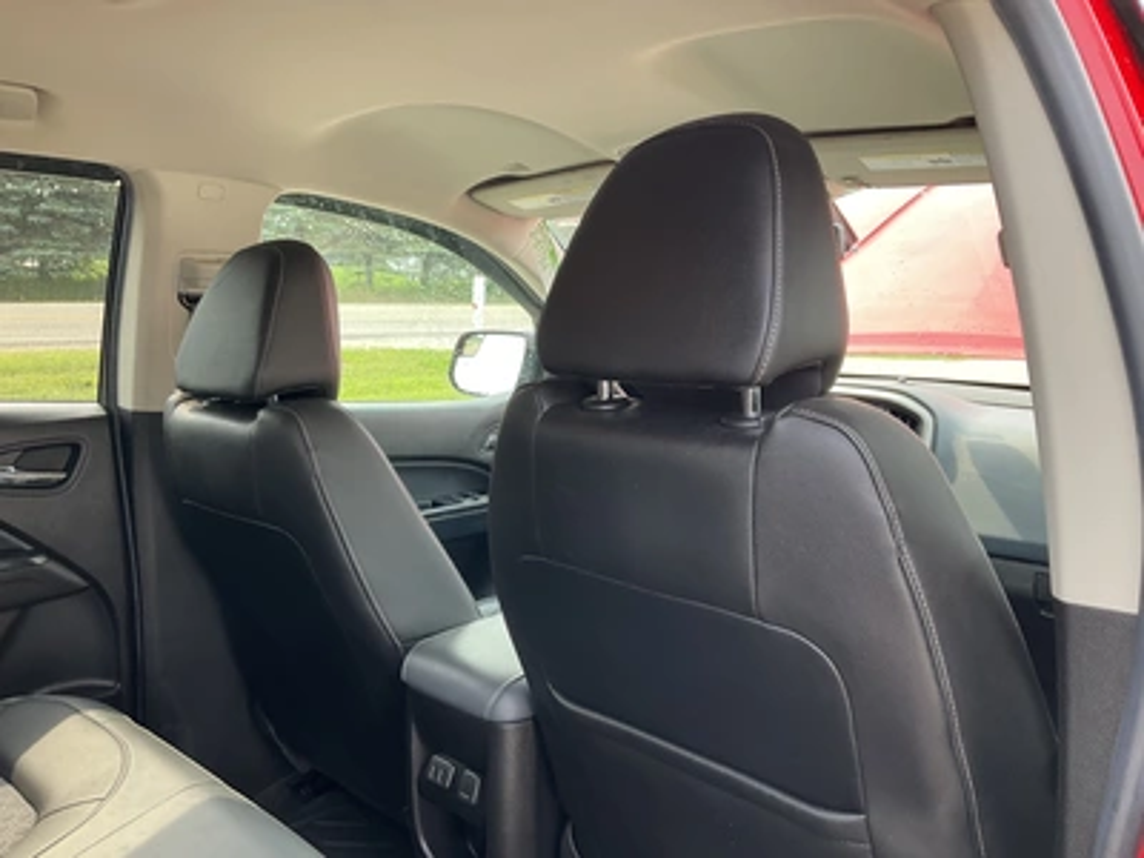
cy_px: 429
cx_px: 572
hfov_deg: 61.7
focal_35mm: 29
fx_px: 958
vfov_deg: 48.2
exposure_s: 1/122
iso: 40
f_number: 1.8
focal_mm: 3
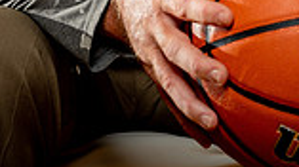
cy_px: -222
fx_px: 1260
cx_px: 133
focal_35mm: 159
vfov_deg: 7.2
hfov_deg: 13.5
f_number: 4.5
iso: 400
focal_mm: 53
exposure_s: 1/250
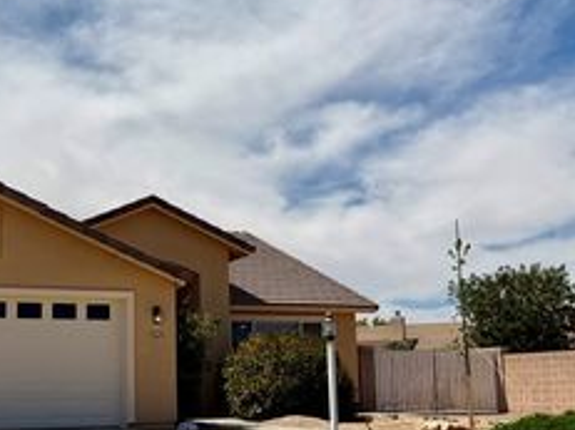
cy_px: 267
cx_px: 164
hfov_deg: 36.2
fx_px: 863
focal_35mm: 52
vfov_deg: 27.9
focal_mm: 6.76
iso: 80
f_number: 1.78
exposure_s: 1/11905
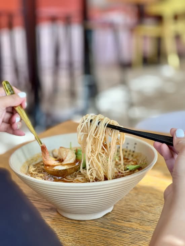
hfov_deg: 19.1
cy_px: 123
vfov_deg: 25.3
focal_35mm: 77
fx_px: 549
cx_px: 92
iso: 64
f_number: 2.8
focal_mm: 9
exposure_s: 1/121
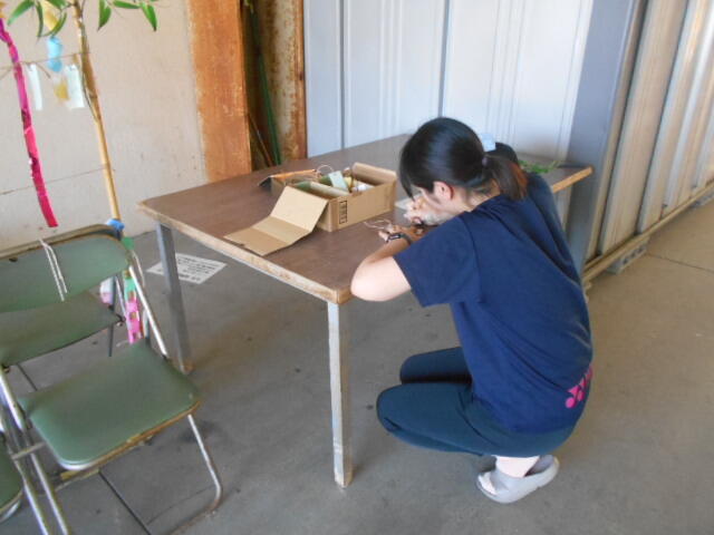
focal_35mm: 26
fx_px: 536
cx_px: 357
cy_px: 268
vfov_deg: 53.1
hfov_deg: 67.3
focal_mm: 4.6
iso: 800
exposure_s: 1/125
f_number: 3.2
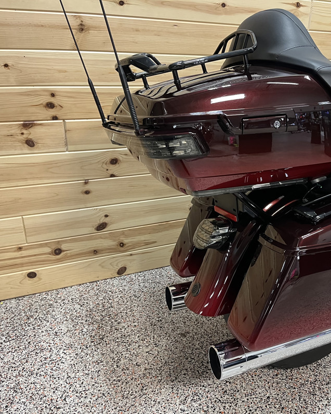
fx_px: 416
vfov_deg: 52.8
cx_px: 257
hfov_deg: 41.8
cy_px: 208
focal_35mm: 34
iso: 200
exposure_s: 1/60
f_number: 1.6
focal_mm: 5.1
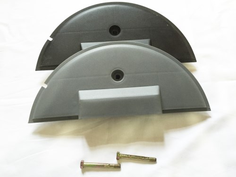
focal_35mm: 29
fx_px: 198
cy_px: 88
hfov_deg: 61.7
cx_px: 118
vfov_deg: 48.2
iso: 200
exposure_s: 1/33
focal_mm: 4.15
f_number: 2.2
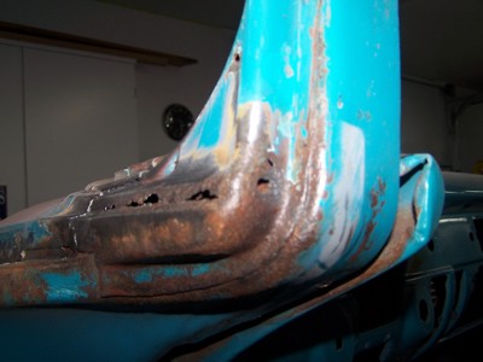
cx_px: 242
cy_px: 181
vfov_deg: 37.7
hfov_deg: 49.0
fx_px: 530
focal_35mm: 38
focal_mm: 6.3
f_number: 2.8
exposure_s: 1/60
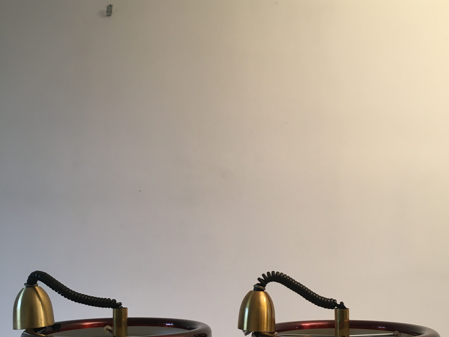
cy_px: 238
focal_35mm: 39
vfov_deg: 36.2
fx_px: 506
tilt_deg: +3.8
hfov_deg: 47.9
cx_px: 226
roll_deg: -0.5
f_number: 2.2
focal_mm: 4.15
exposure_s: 1/33
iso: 64
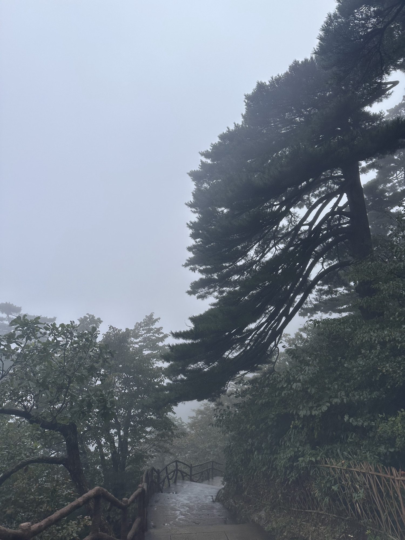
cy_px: 270
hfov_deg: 56.8
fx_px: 374
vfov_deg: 71.6
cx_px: 202
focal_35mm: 24
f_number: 1.78
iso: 80
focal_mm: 6.86
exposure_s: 1/3472
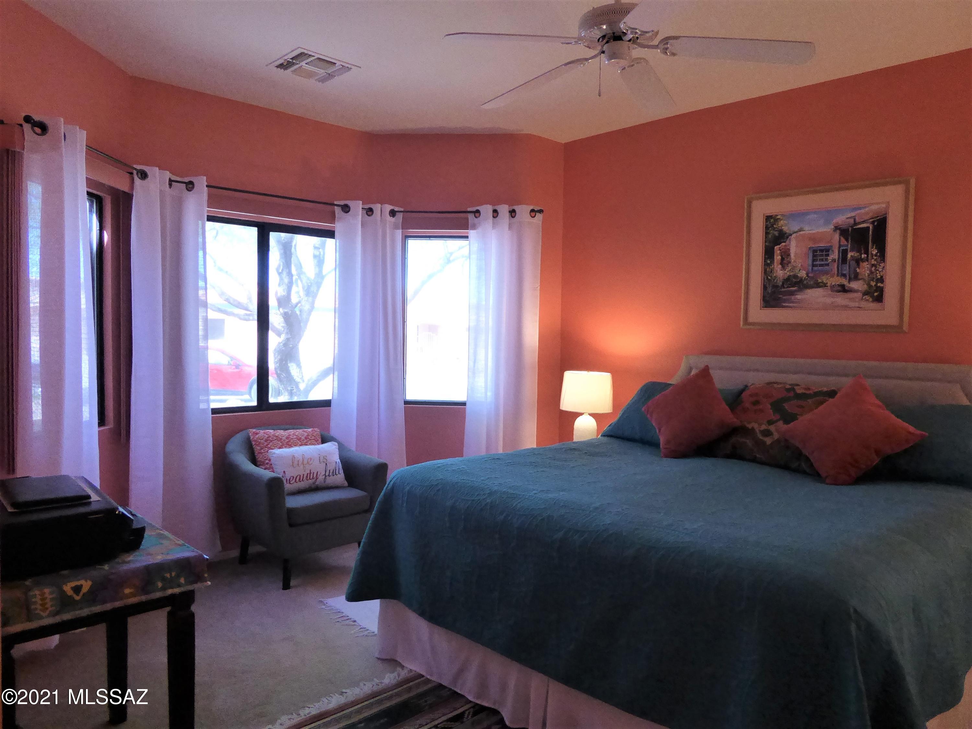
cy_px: 364
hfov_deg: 69.4
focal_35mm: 25
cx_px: 486
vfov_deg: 54.9
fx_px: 702
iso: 800
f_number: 3.3
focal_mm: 4.3
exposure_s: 1/125
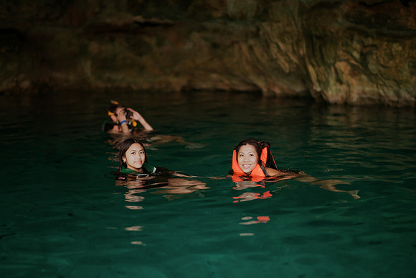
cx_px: 208
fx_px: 670
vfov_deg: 23.4
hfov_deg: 34.5
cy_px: 139
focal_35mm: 58
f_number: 1.4
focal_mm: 58
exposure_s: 1/250
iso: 640
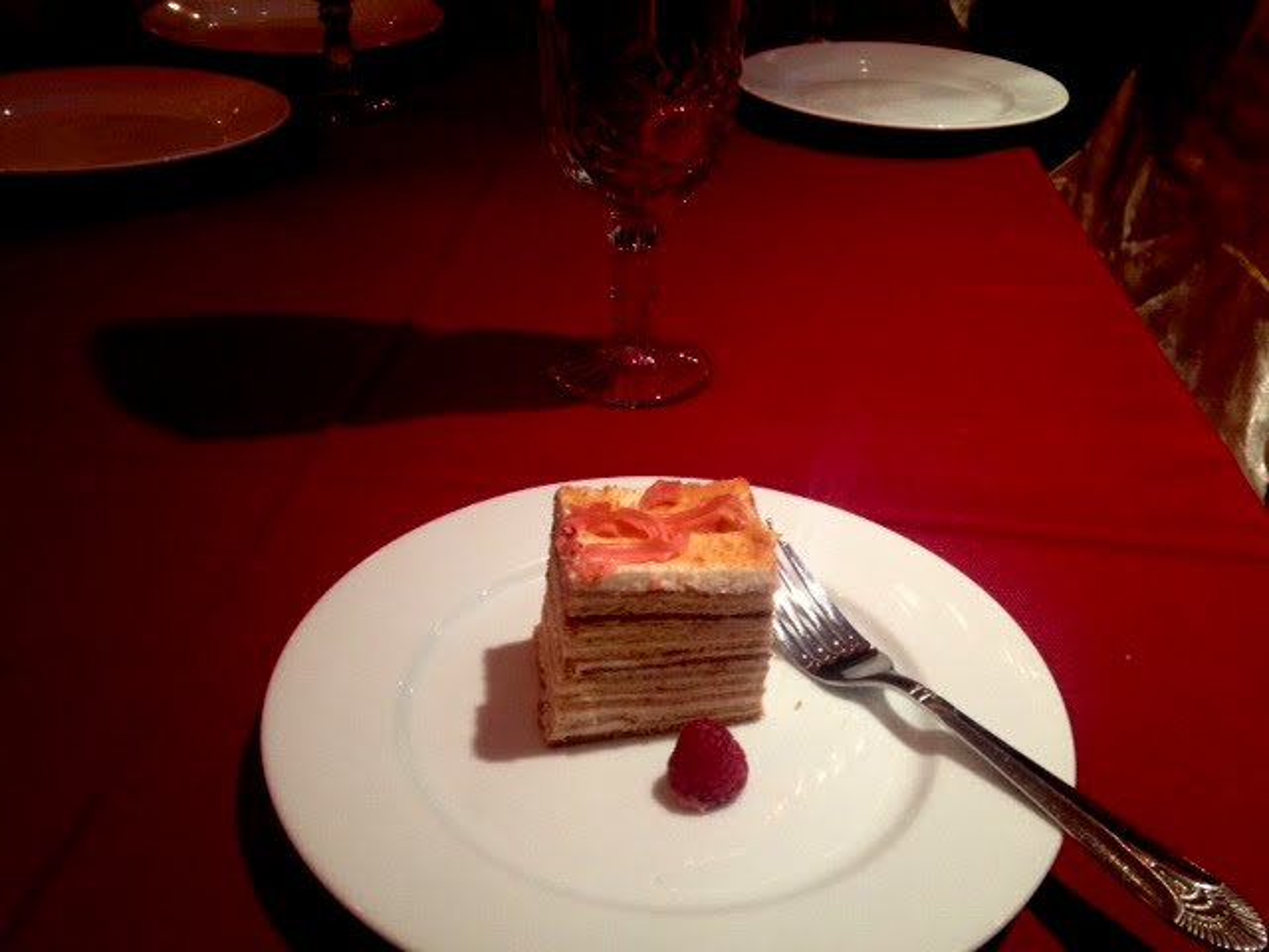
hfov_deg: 52.6
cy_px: 476
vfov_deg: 40.7
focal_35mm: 35
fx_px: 1283
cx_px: 634
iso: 200
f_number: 2.4
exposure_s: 1/20
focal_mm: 4.28
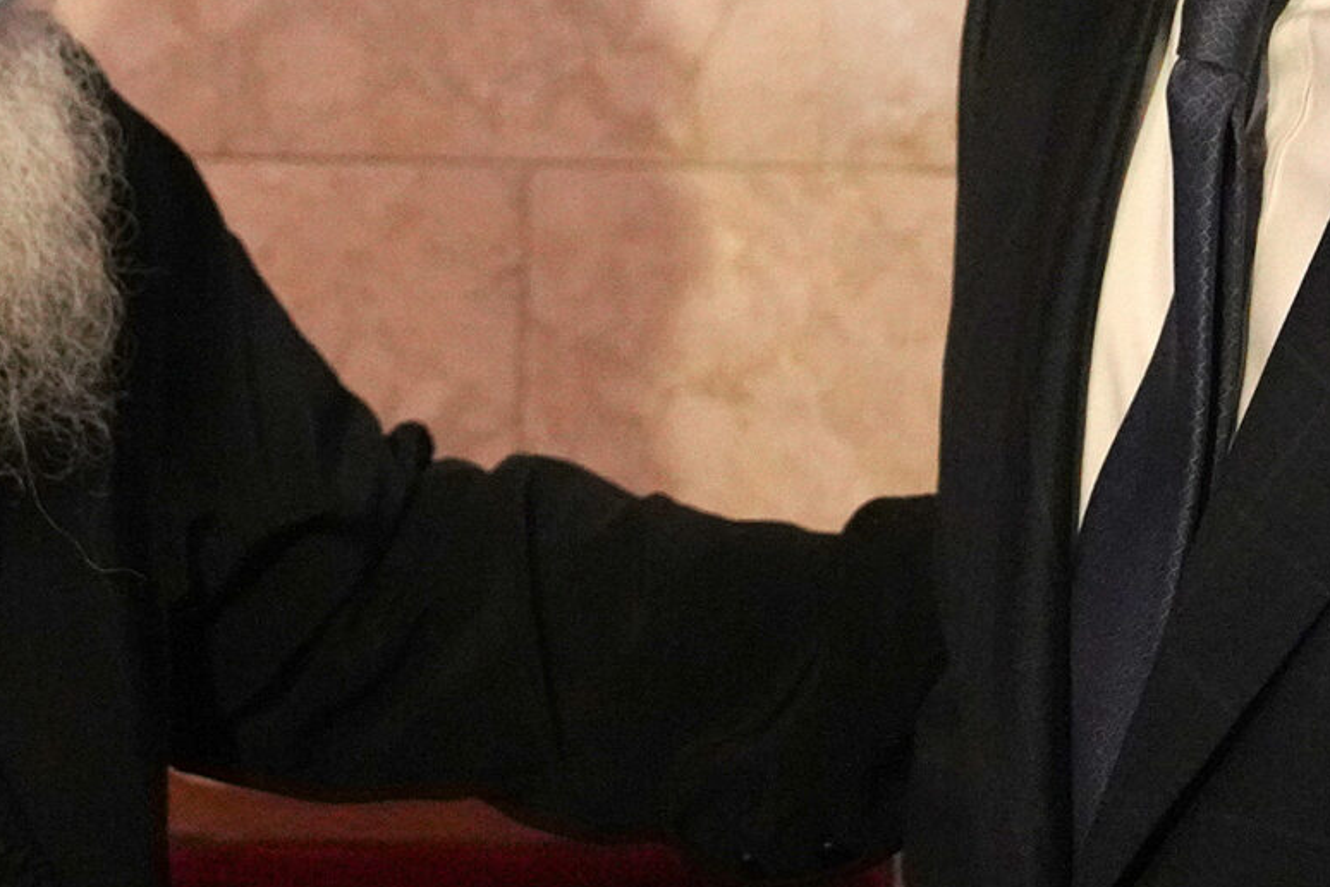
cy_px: 180
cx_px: 461
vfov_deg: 15.8
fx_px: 3177
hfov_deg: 23.6
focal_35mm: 86
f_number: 4
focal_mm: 26
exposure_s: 1/320
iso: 4000
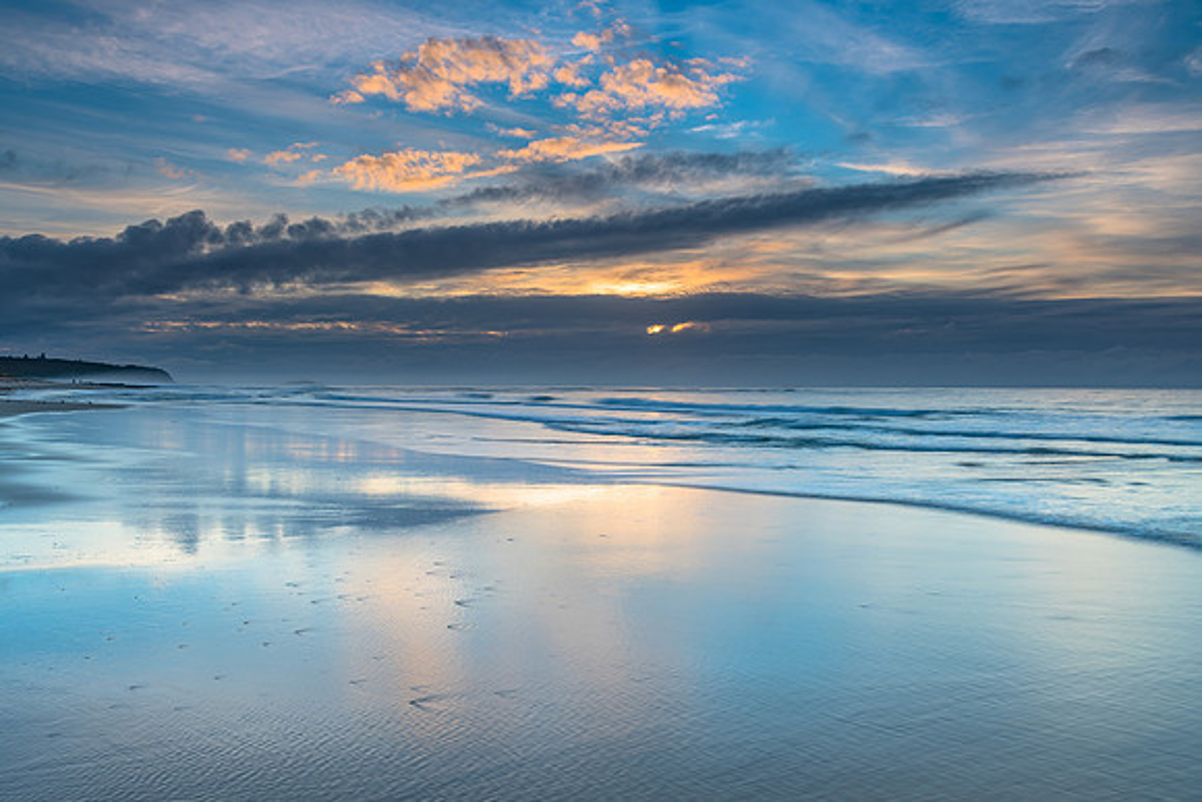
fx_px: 1092
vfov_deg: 40.3
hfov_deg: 57.7
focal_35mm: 33
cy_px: 401
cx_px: 601
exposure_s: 1
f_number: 8
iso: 31
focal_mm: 32
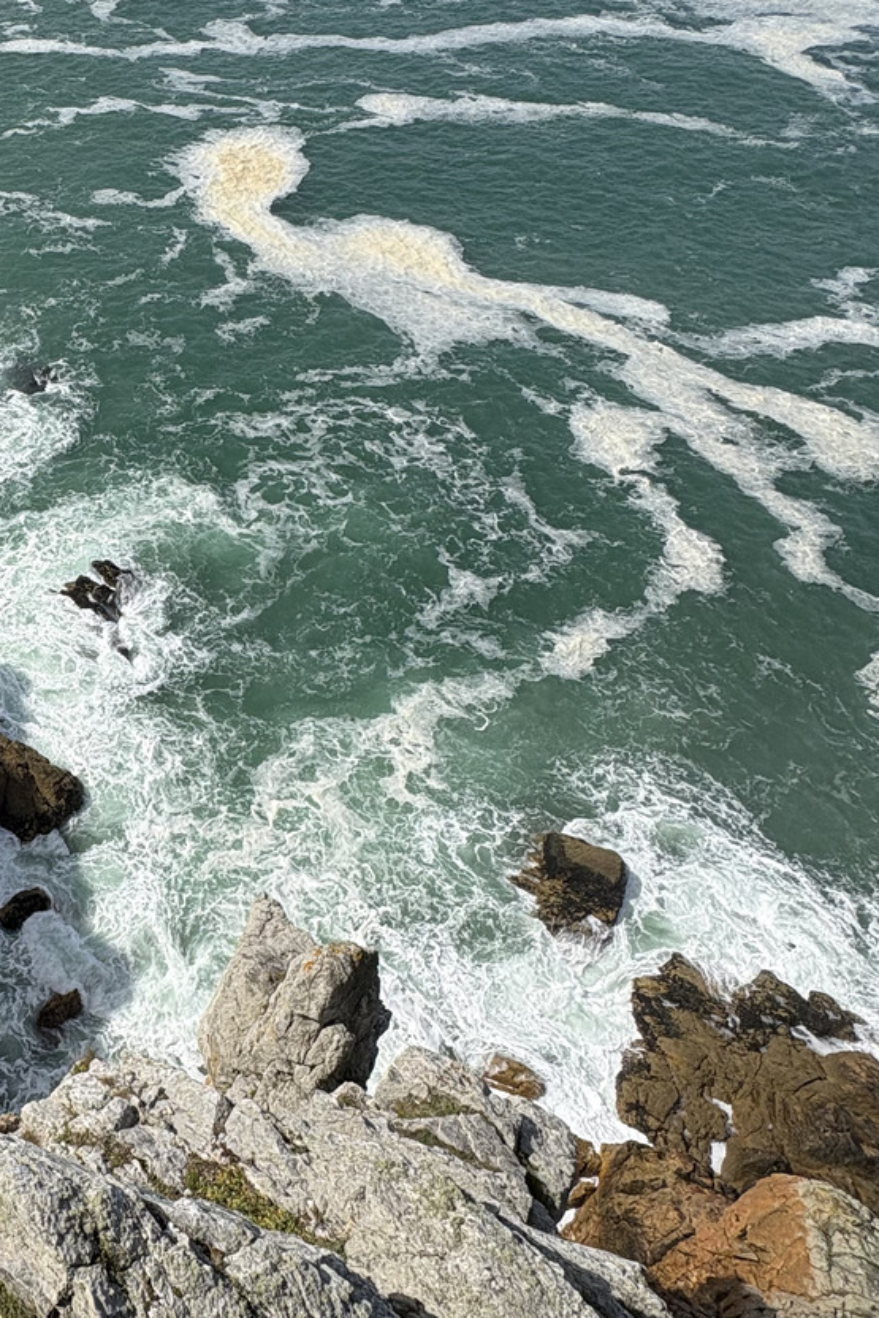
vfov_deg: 65.5
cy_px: 649
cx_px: -60
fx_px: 1025
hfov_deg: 39.1
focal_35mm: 28
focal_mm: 2.22
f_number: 2.2
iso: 40
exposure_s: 1/2342
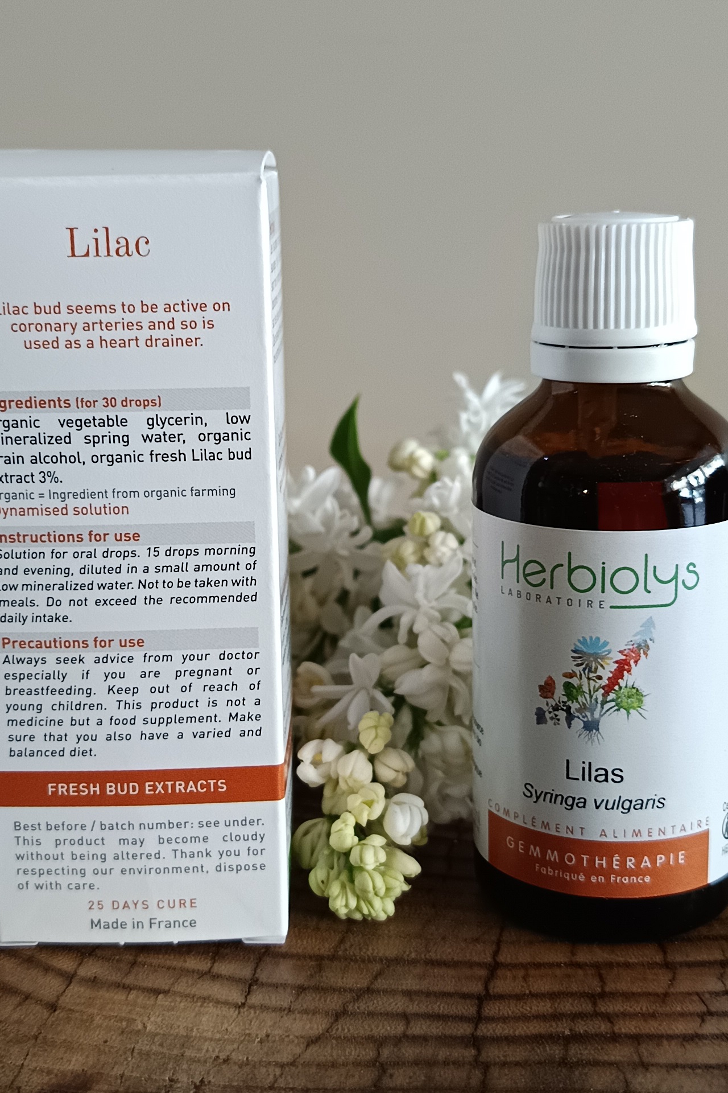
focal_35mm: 26
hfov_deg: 49.5
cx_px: 331
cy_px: 539
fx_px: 789
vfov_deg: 69.4
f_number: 1.7
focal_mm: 5.31
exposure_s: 1/50
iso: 465
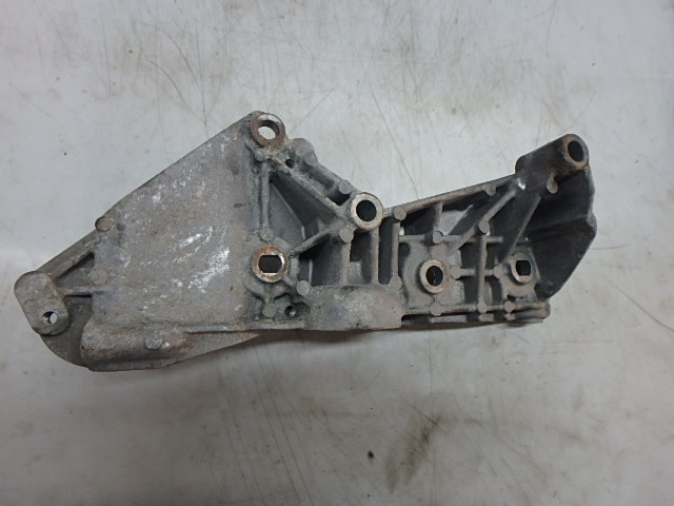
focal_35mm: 21
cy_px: 253
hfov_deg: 79.0
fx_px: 409
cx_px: 337
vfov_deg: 63.4
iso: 200
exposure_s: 1/40
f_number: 3.5
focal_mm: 3.7
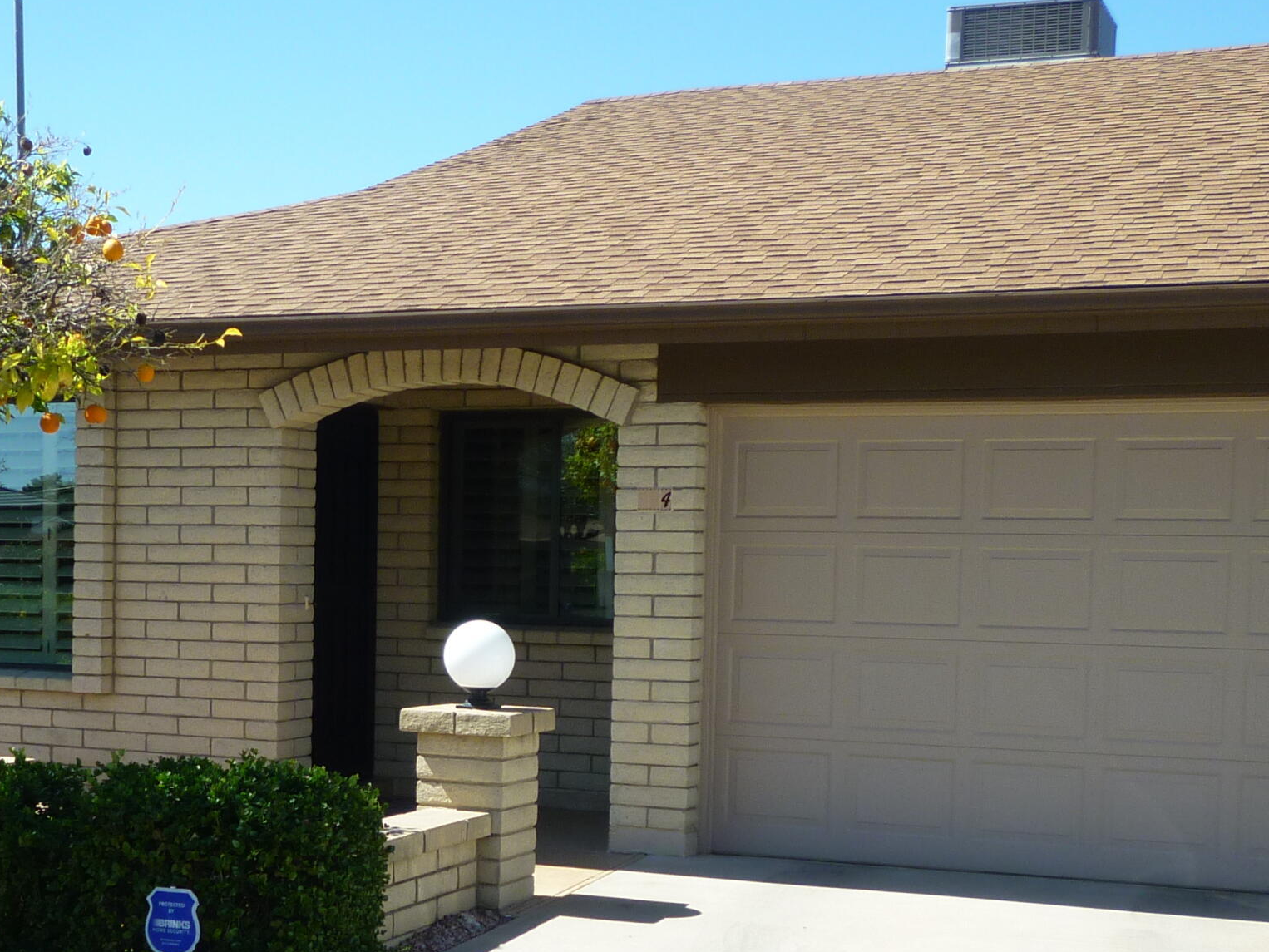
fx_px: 2090
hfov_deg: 33.3
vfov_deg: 25.3
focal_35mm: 57
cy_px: 726
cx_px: 374
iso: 80
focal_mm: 5.2
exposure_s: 1/500
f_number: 3.5
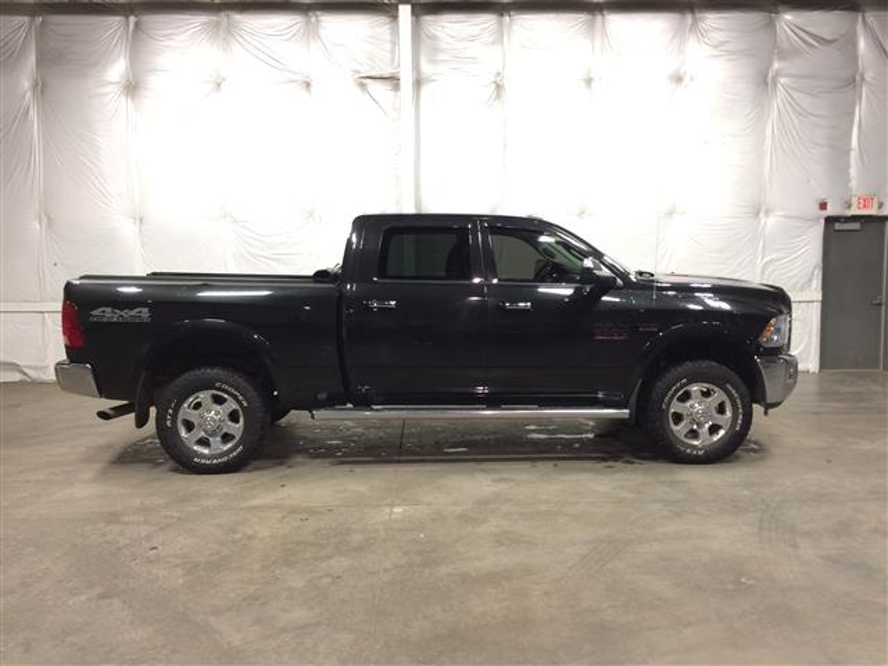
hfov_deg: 61.7
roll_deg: +1.7
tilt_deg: -6.6
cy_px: 333
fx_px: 744
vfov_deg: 48.2
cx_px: 444
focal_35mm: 29
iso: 125
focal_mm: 4.15
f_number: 2.2
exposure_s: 1/30
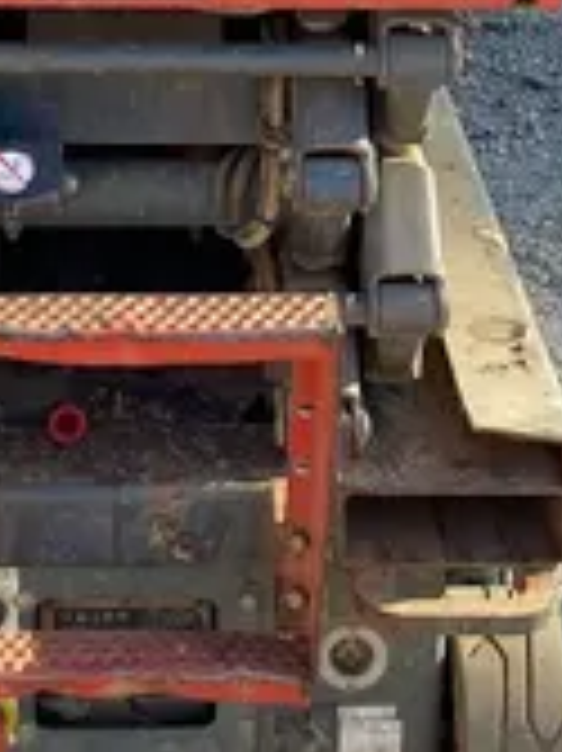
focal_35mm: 114
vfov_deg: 16.8
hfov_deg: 13.0
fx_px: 2471
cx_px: 252
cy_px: -43
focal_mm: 4.25
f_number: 1.8
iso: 32
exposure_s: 1/527
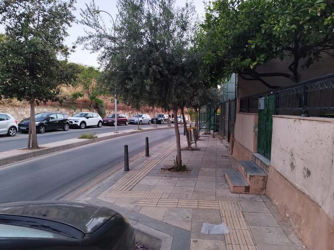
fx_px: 222
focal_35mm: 23
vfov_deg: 58.9
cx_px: 167
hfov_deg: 73.9
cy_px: 125
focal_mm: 6.14
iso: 320
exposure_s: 1/33.3
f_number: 1.65
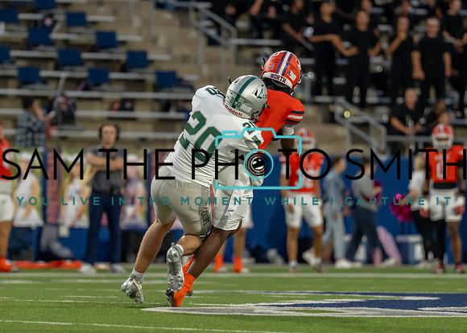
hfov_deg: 4.5
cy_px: 171
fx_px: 5882
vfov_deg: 3.2
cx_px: 200
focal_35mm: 444
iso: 1000
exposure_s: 1/1600
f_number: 2.8
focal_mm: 200
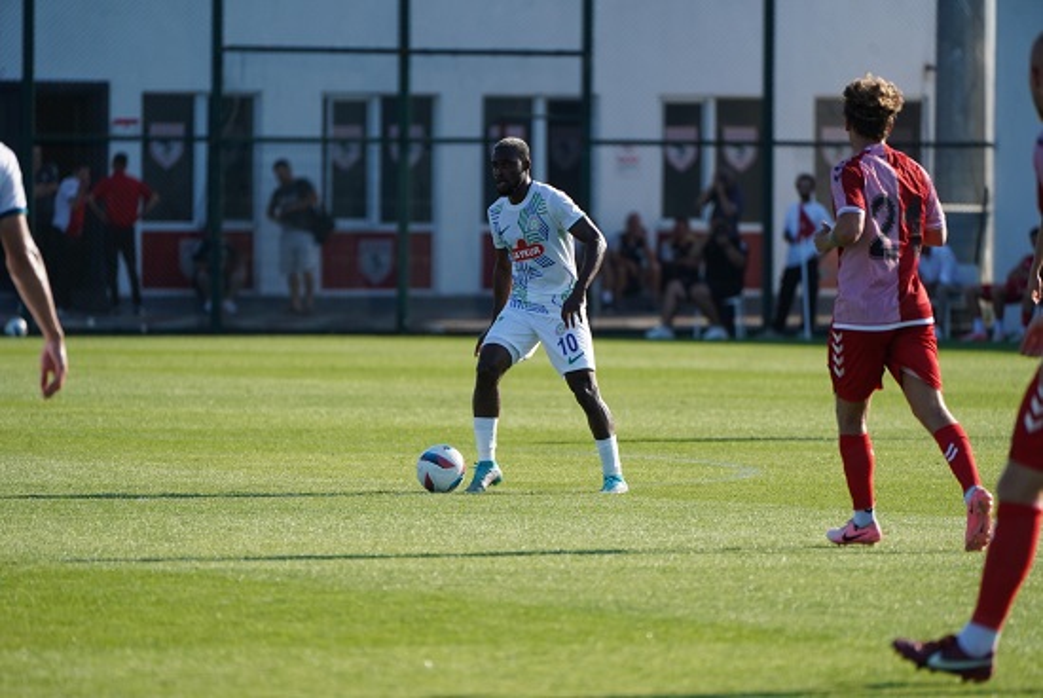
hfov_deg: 5.1
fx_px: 11601
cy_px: 349
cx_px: 522
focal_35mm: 400
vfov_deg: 3.4
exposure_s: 1/2000
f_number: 5.6
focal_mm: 400
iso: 800
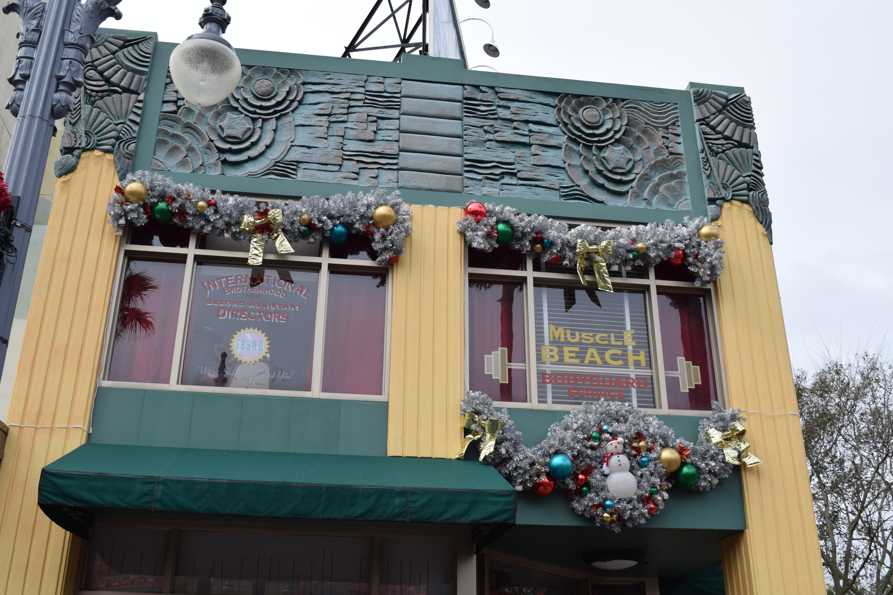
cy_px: 298
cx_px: 446
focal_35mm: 38
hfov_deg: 51.3
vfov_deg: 35.5
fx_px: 930
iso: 200
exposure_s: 1/320
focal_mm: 25
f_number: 9
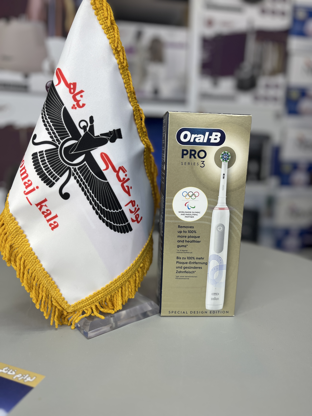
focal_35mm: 26
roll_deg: -0.9
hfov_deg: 53.1
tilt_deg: -9.9
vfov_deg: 67.3
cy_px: 208
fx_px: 312
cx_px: 156
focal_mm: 5.1
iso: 40
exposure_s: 1/193
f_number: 1.6
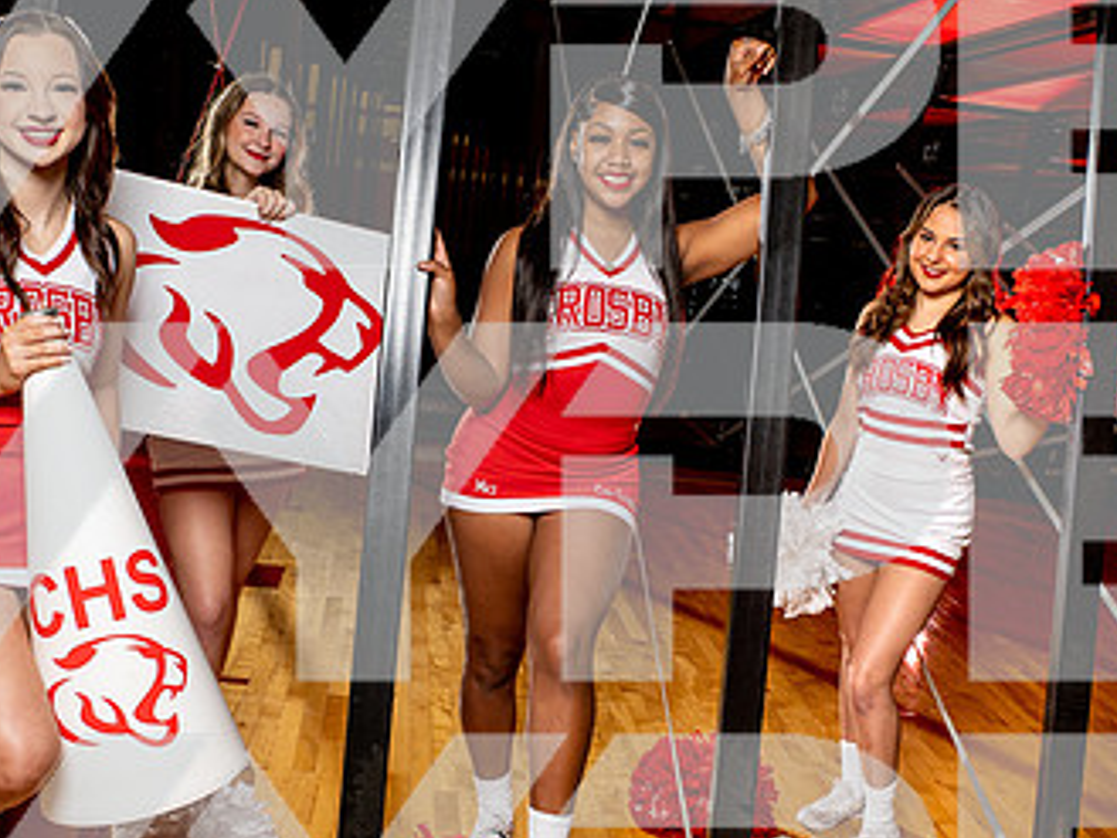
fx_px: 1969
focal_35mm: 61
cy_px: 504
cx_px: 496
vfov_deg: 24.0
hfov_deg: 31.6
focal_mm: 36
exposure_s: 1/250
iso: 400
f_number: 7.1
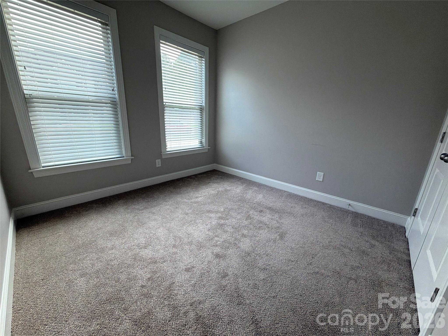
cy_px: 168
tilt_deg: -14.8
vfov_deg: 85.7
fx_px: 181
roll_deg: -1.5
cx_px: 224
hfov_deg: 102.1
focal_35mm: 14
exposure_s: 1/121
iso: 80
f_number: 2.2
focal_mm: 2.22
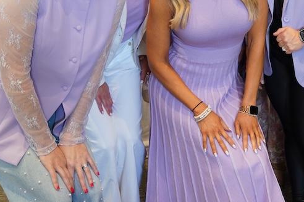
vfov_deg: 17.2
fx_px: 659
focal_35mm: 78
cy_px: 16
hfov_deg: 25.3
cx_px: 268
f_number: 2.8
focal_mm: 30
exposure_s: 1/30
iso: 250
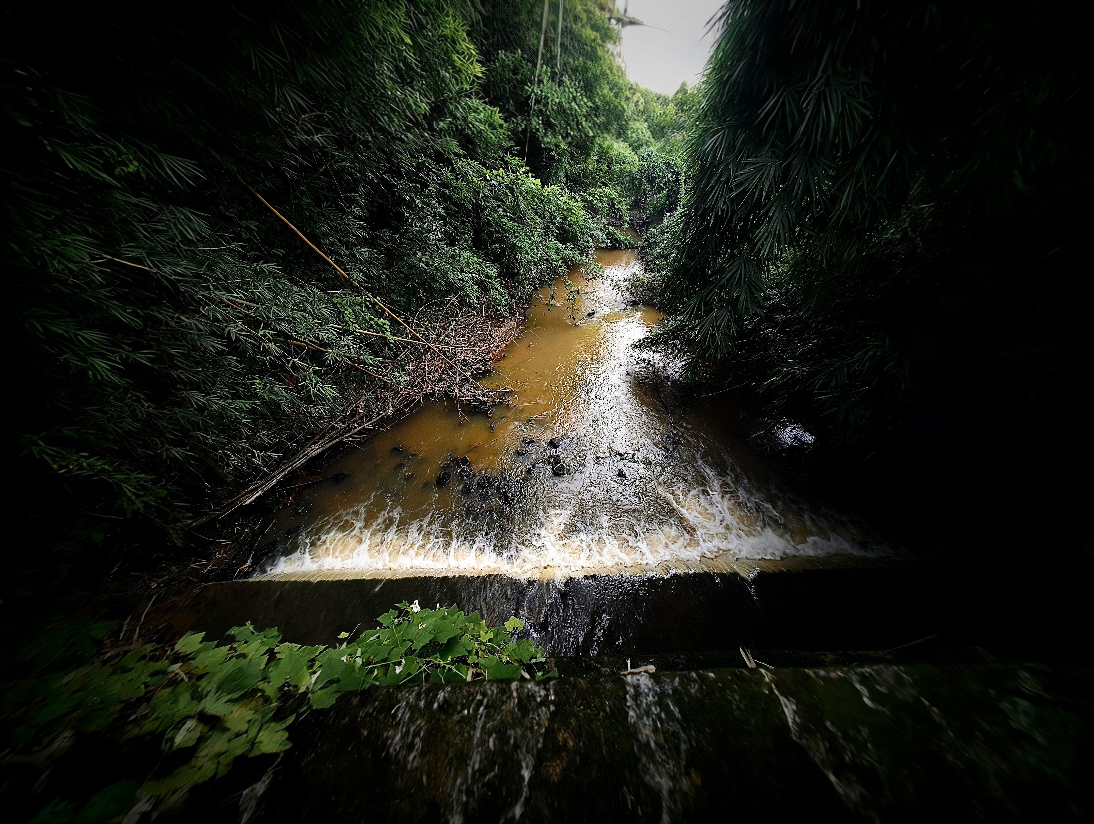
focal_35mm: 14
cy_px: 412
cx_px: 547
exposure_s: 1/118
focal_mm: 2.15
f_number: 2.2
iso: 100
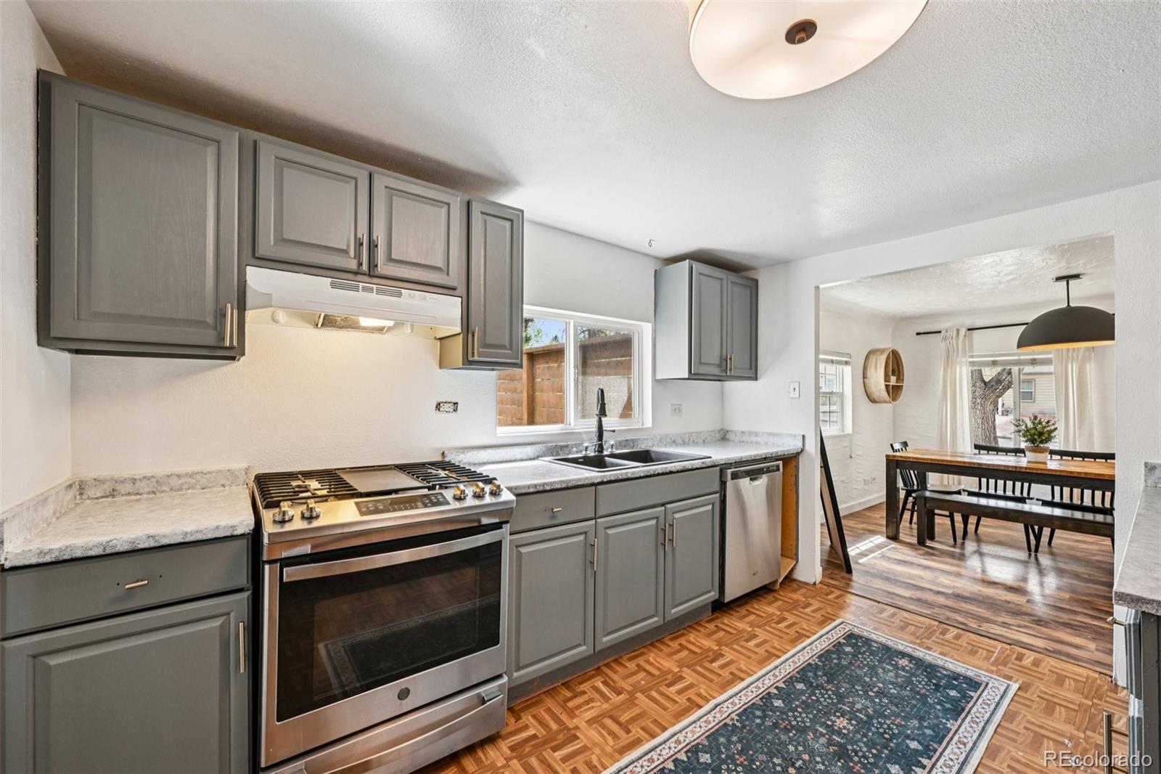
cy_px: 387
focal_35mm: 14
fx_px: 451
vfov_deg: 81.2
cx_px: 580
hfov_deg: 104.3
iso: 280
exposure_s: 1/15
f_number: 11
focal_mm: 14
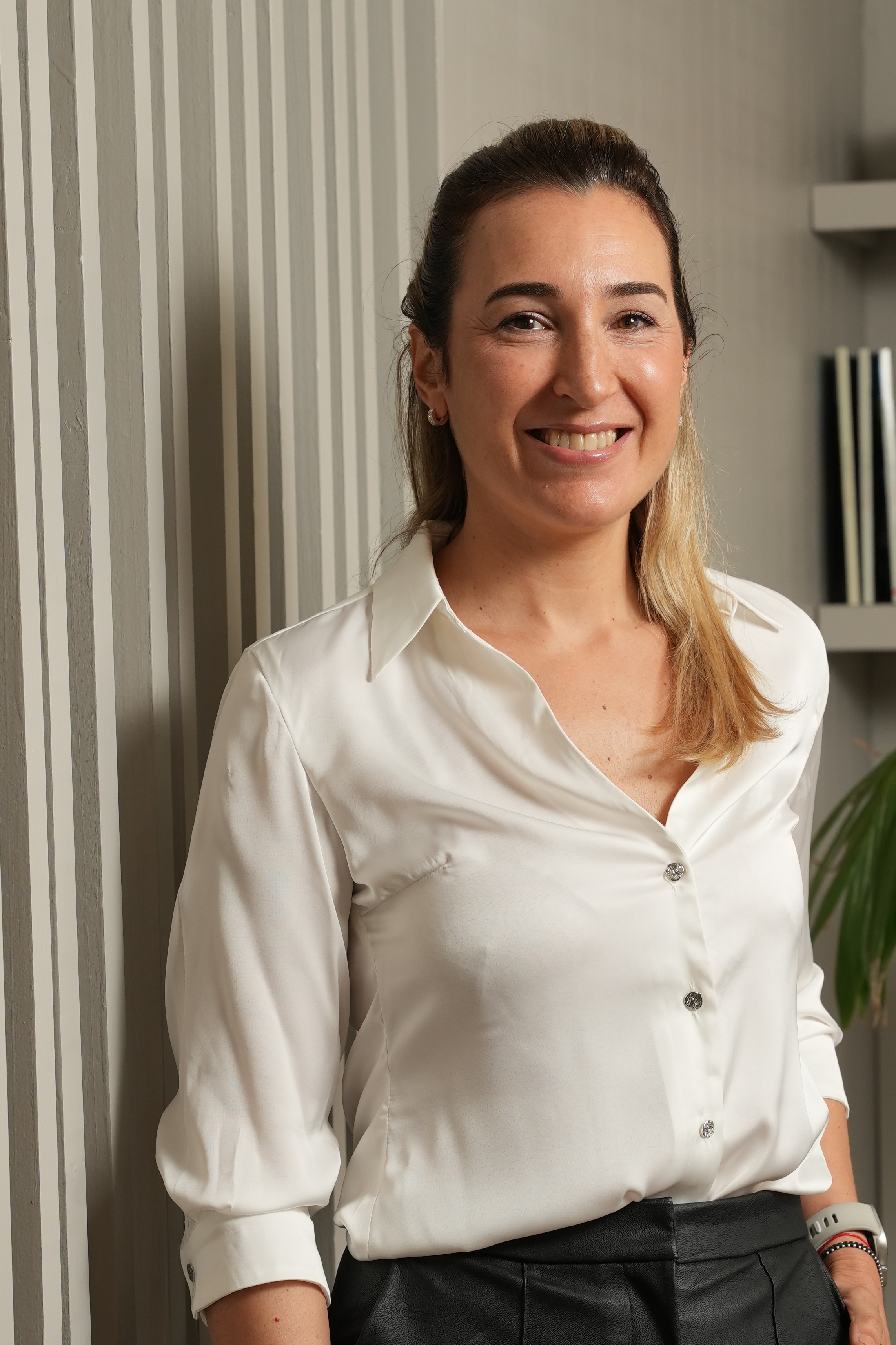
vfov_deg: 17.5
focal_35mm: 117
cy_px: 844
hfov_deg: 11.7
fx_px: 4368
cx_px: 532
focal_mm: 58.3
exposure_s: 1/100
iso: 250
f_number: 5.6
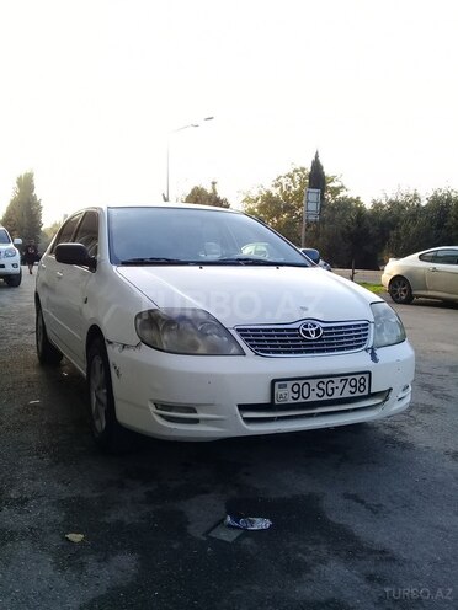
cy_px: 305
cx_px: 229
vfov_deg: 58.4
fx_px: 547
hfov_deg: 45.4
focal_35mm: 31
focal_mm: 3.3
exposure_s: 1/198
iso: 50
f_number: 2.2
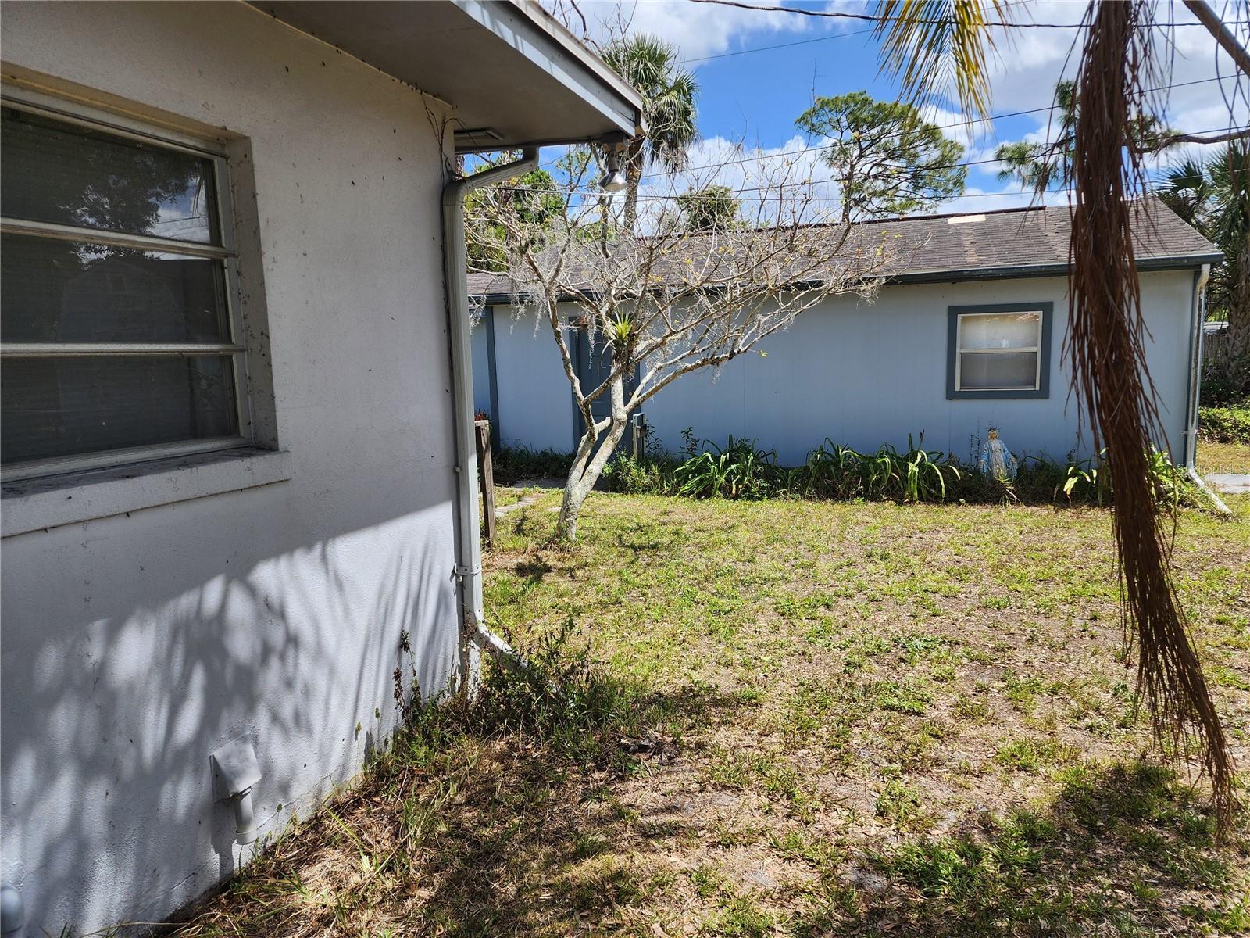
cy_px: 469
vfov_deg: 58.9
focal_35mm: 23
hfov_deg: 73.9
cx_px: 625
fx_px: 831
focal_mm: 6.4
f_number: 1.8
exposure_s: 1/750
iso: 12
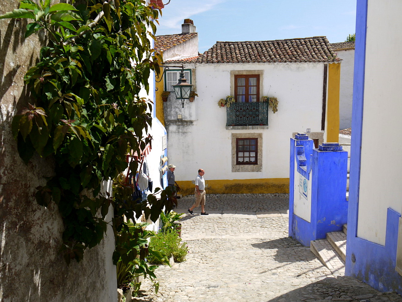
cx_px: 201
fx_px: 372
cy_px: 151
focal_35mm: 32
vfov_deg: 44.2
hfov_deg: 56.8
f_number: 7.1
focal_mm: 16
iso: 100
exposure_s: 1/200
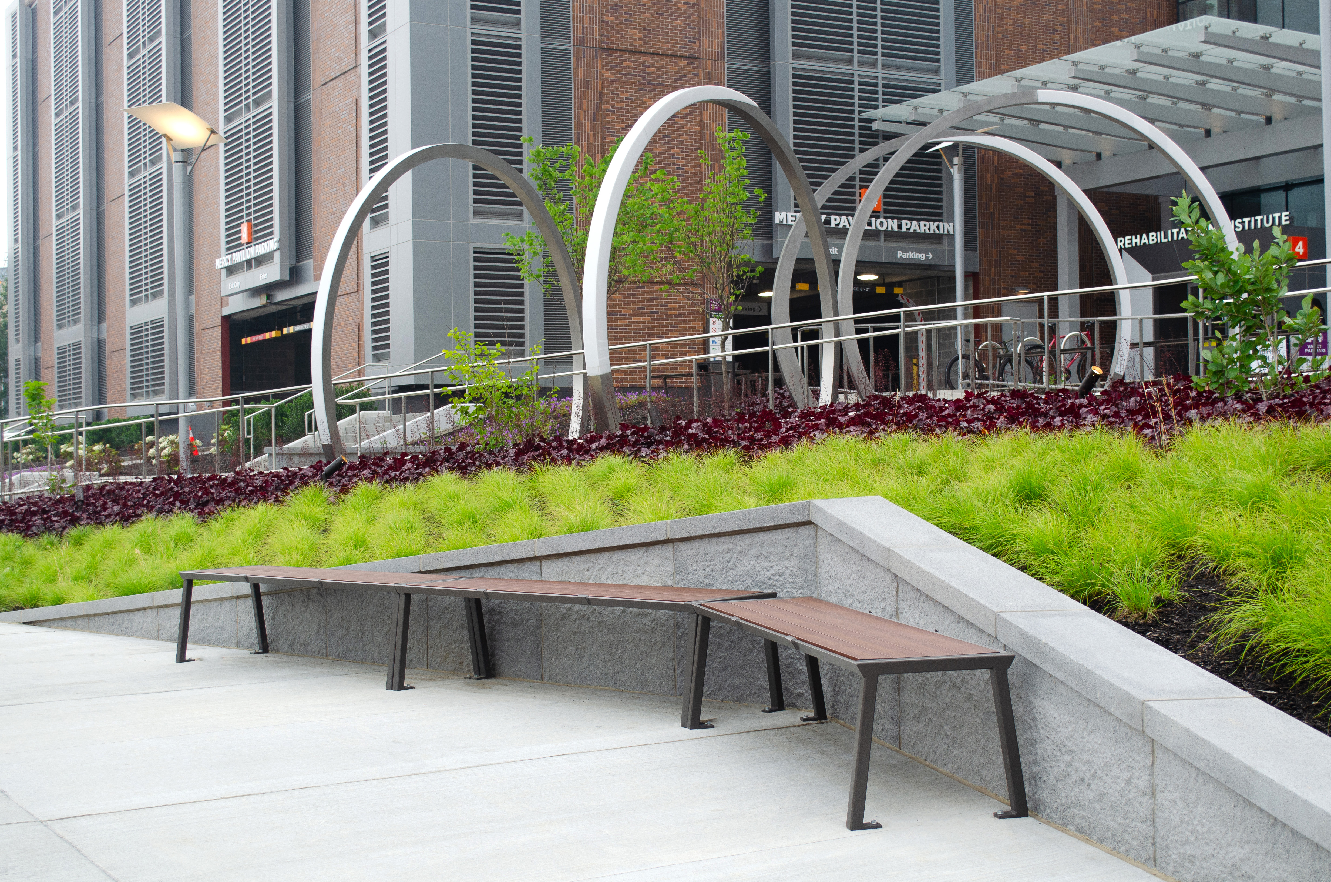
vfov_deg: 26.4
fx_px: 1882
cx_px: 666
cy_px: 441
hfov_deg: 39.0
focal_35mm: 51
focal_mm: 34
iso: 200
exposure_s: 1/200
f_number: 7.1
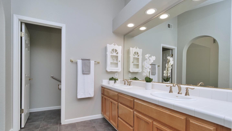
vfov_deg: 66.7
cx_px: 116
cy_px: 76
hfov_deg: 99.4
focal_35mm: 16
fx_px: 98
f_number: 6.3
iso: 800
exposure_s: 1/160
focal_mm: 7
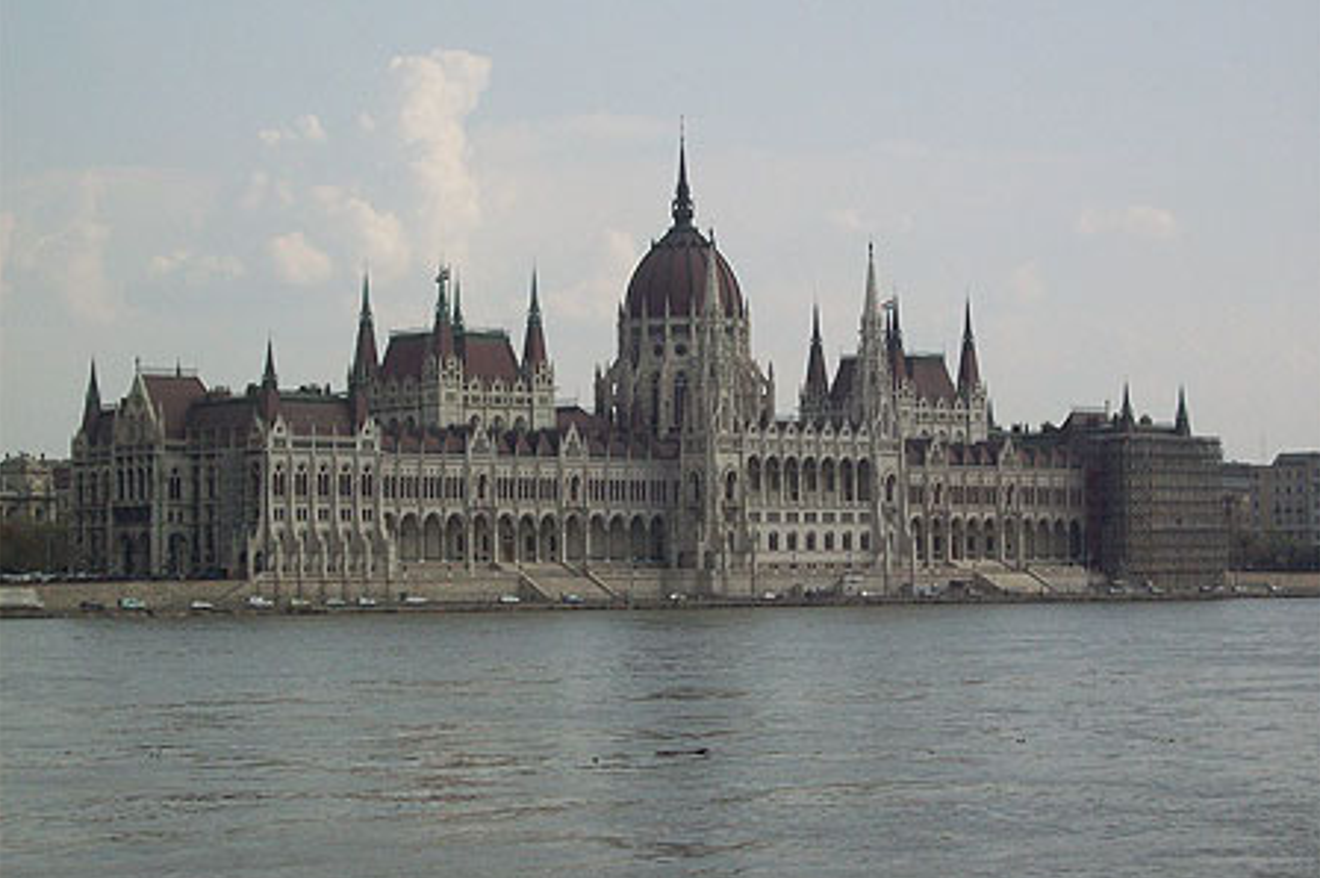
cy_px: 401
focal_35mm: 91
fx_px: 3334
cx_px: 660
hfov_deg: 22.4
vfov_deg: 15.0
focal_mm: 14.3
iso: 80
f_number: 7.6
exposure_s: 1/296
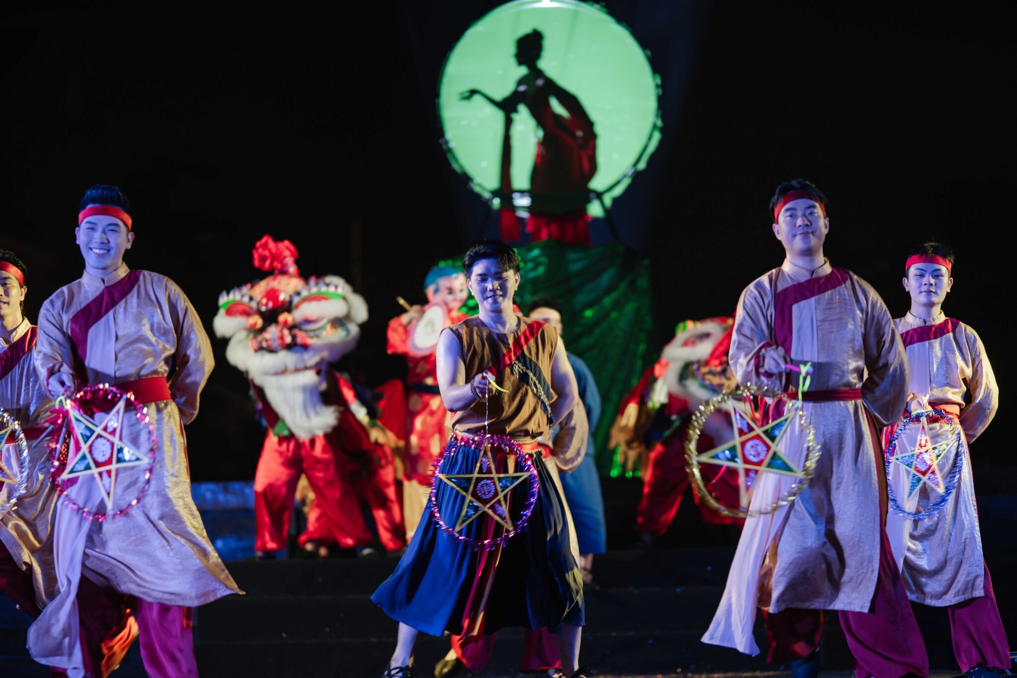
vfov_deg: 12.1
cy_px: 339
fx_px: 3192
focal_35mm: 113
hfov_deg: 18.1
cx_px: 508
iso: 500
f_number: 1.2
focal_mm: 75
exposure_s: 1/200
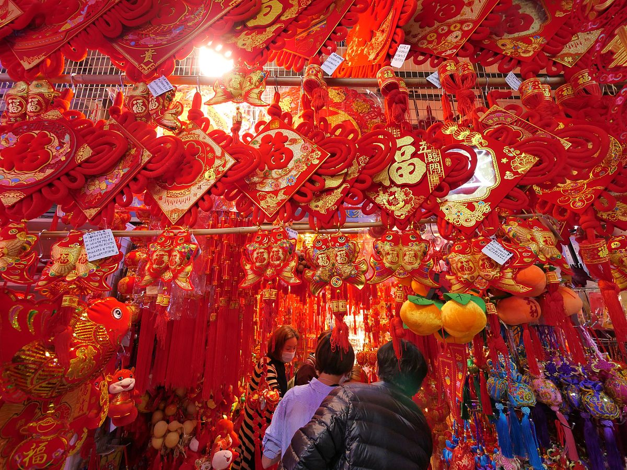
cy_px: 235
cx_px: 314
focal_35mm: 14
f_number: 4
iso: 1000
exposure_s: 1/60
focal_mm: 7
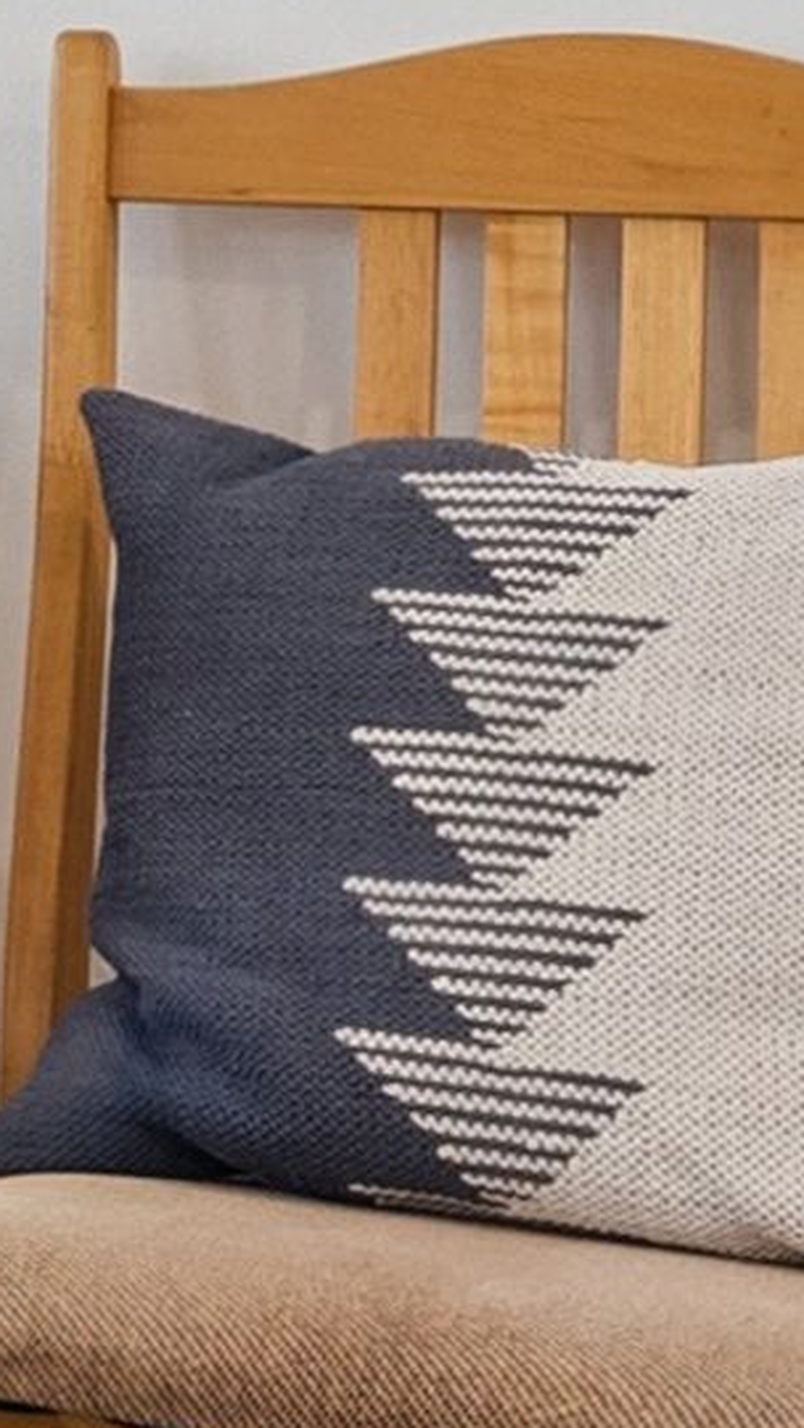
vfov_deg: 15.0
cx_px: -3737
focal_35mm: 140
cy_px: -50
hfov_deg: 5.4
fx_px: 5303
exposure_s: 1/100
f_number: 9
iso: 640
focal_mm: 17
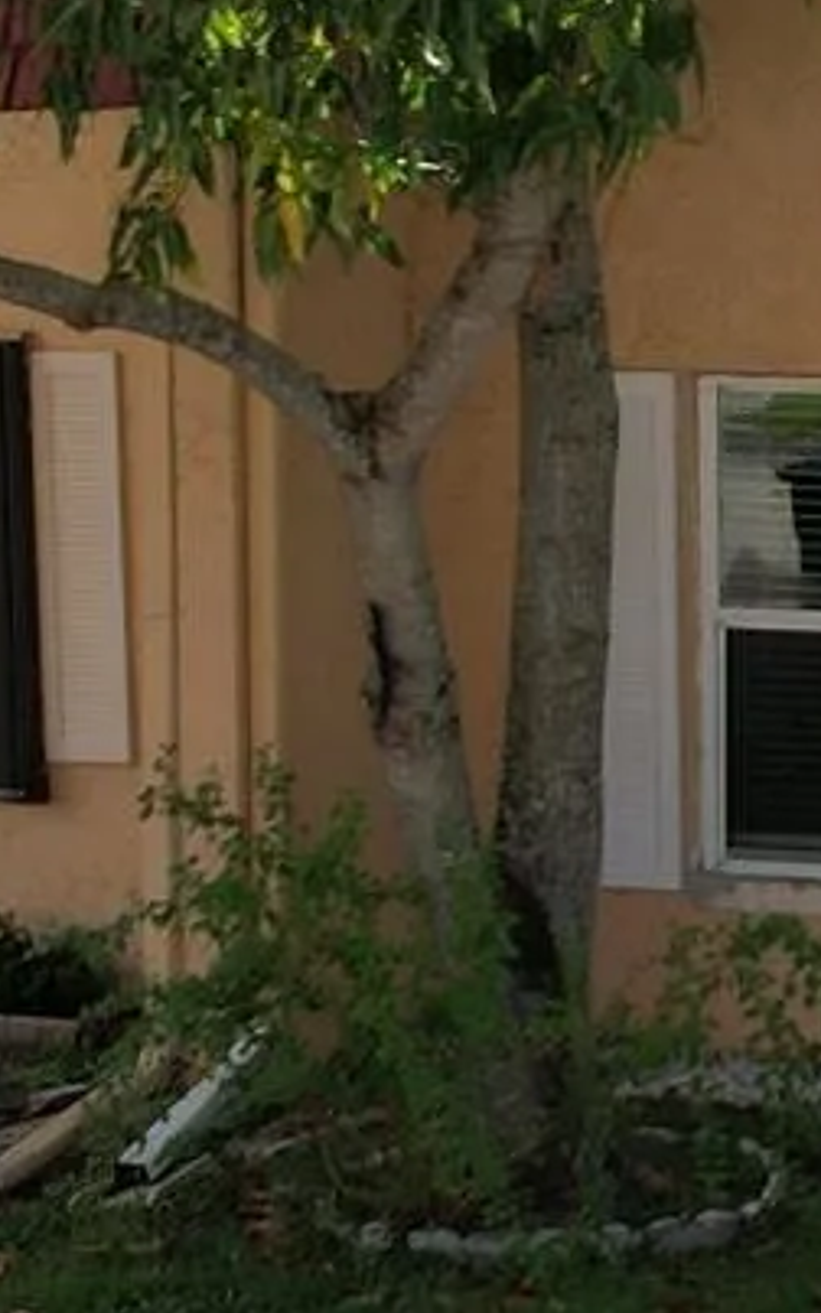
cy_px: 453
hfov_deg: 7.7
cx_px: 1179
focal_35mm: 167
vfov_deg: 12.5
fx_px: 5976
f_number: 2.8
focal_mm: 8.38
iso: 100
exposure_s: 1/1250
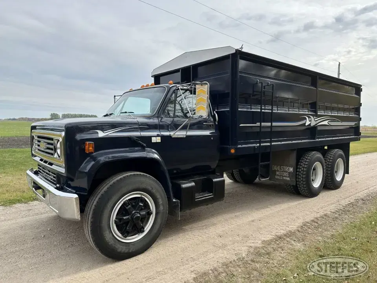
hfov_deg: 71.6
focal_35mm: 24
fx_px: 261
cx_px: 188
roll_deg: -1.1
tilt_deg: -4.7
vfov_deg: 56.8
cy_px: 142
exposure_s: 1/2469
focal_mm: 6.86
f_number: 1.78
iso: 80
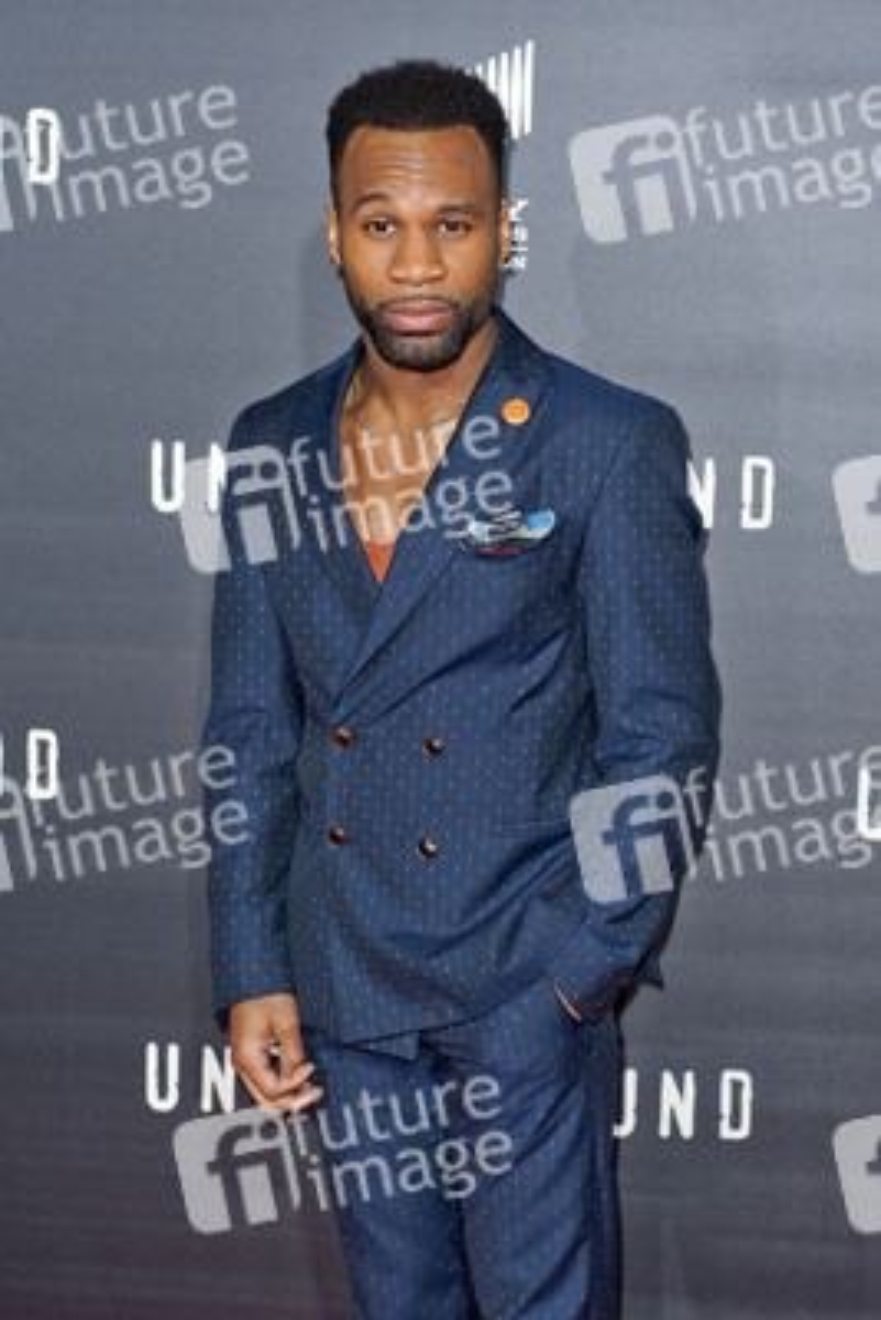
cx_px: 440
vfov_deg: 28.8
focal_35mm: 70
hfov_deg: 19.5
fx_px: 2567
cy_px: 660
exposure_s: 1/400
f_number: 4.5
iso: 800
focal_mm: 70
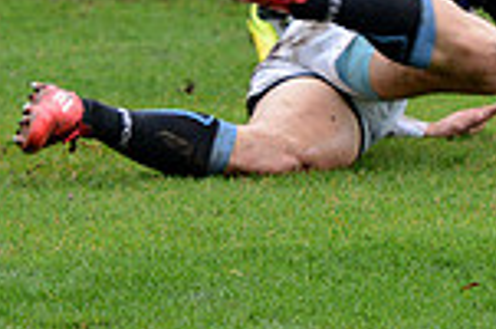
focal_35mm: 520
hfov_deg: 4.0
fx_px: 7149
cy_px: -298
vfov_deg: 2.6
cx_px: -62
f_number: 4
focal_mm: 135
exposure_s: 1/500
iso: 1250
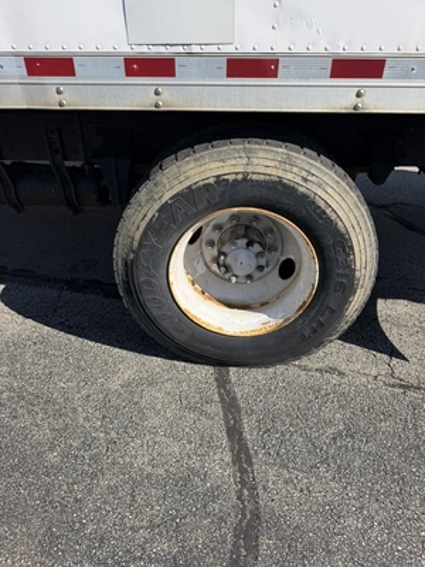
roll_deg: -2.1
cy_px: 284
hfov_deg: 56.8
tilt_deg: -34.4
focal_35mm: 24
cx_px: 212
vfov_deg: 71.6
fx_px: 393
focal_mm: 6.76
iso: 80
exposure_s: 1/3953
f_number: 1.78
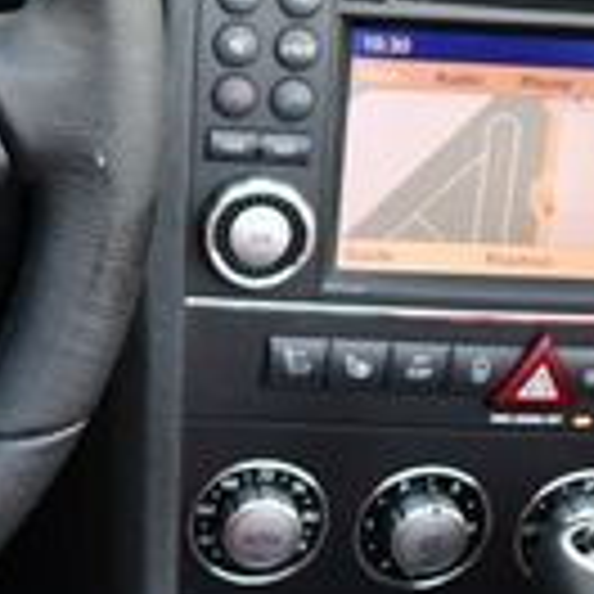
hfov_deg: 11.5
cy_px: 180
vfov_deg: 11.7
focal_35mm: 149
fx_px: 2893
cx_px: -126
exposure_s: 1/250
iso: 720
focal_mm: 18
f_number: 3.5
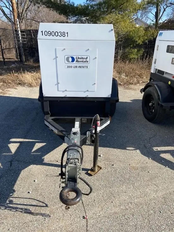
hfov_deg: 53.1
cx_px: 87
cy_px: 116
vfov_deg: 67.3
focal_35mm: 26
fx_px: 174
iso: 32
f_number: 1.8
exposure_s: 1/1838
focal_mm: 4.25
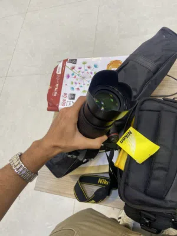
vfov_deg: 67.3
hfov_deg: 53.1
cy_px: 118
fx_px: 177
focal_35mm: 26
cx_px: 88
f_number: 1.8
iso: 100
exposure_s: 1/101
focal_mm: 4.25
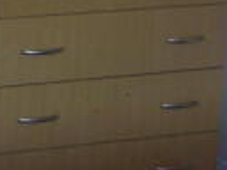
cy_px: -164
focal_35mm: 177
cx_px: -274
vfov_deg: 8.0
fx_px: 1161
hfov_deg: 10.1
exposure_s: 1/60
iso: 100
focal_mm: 6.6
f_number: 3.5
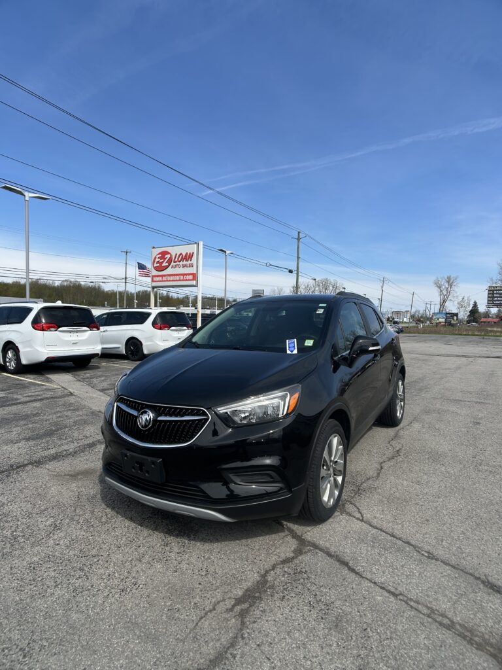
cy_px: 335
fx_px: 503
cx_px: 251
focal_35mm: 26
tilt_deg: -2.7
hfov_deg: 53.1
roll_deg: -0.9
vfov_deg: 67.3
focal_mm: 5.7
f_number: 1.5
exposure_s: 1/4115
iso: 50
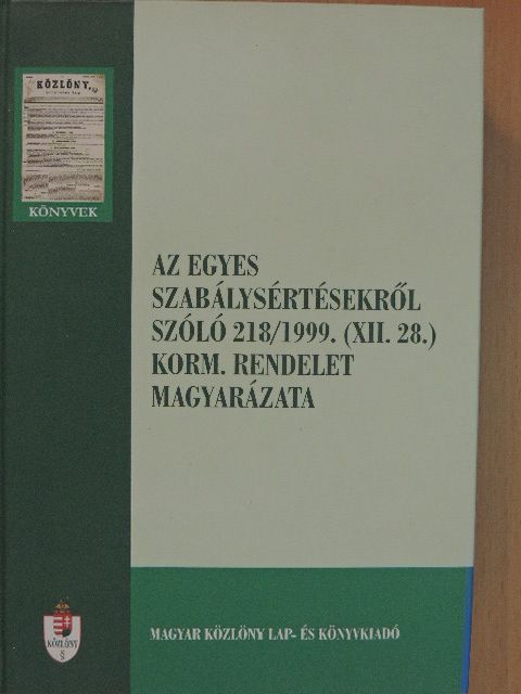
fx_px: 1003
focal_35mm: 50
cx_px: 260
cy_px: 347
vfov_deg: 38.2
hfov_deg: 29.1
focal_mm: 8.9
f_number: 3.6
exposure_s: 1/100
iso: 720
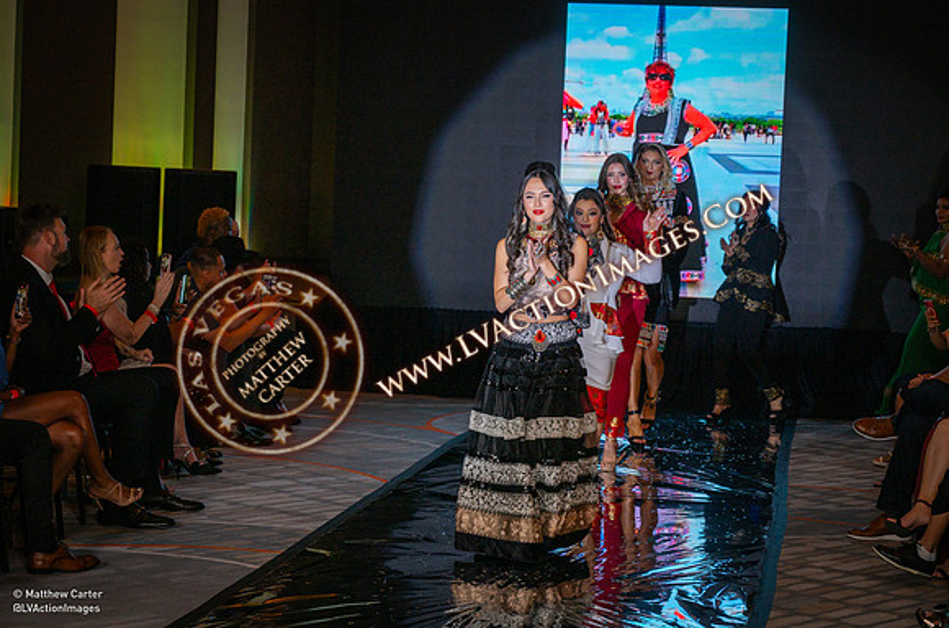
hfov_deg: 25.9
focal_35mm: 78
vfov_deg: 17.3
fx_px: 2062
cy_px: 268
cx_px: 462
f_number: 4
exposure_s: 1/200
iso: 400
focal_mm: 65
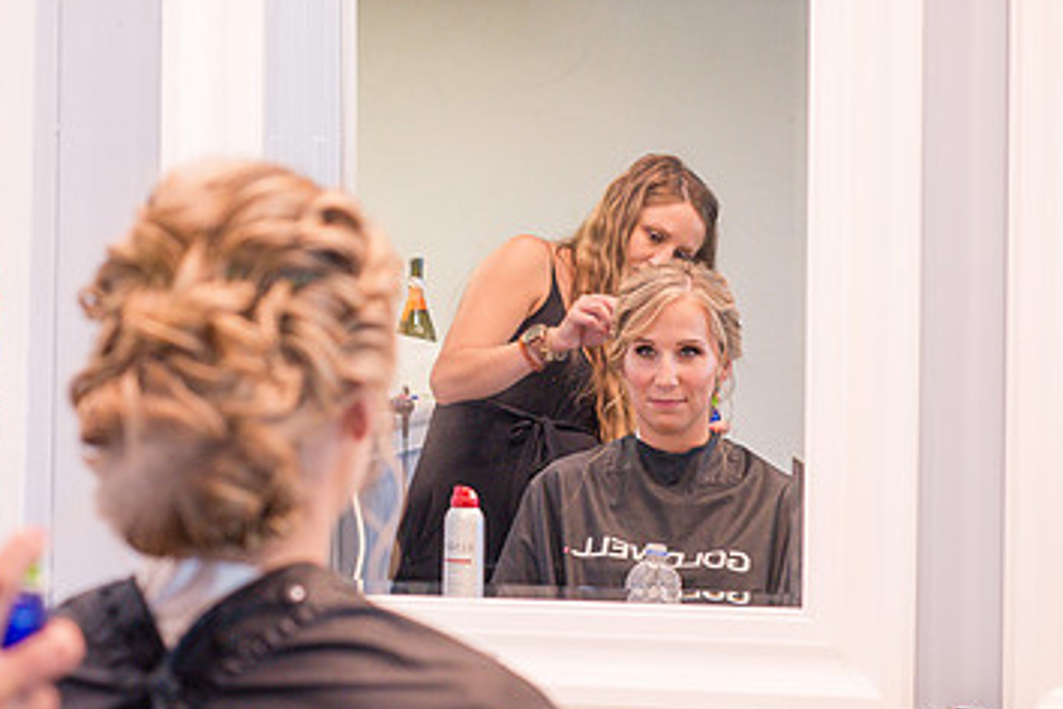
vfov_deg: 16.7
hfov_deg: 24.7
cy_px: 344
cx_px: 420
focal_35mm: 82
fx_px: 2421
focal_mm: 50
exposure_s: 1/125
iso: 640
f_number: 3.5
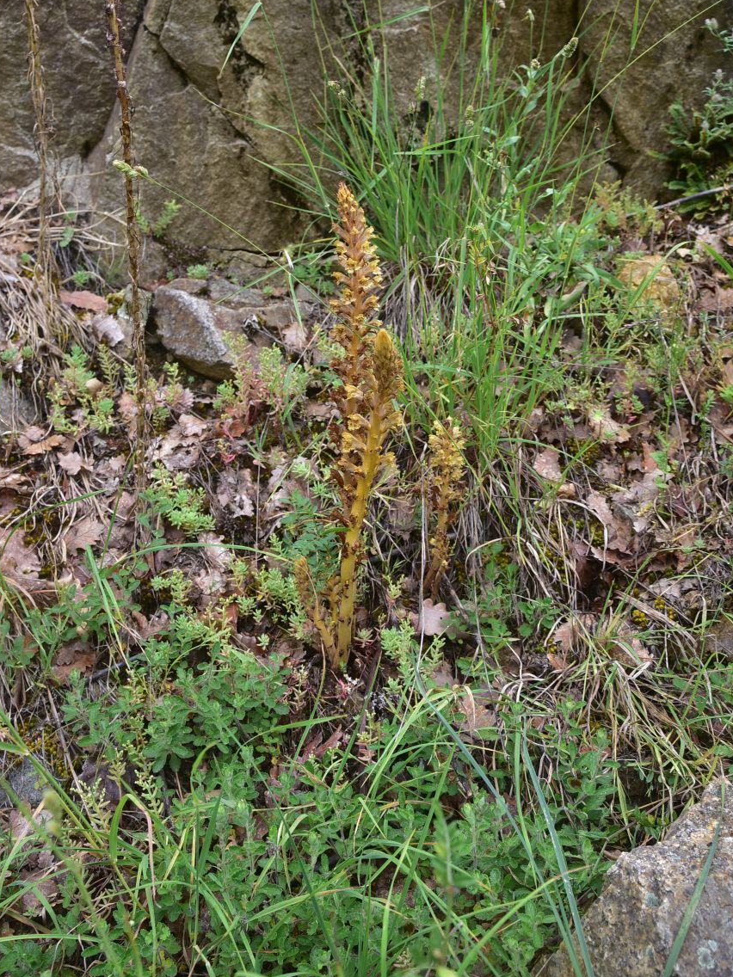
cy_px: 425
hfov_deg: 26.6
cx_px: 365
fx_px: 1553
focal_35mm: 55
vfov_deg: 34.9
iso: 320
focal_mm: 50
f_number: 8
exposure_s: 1/125
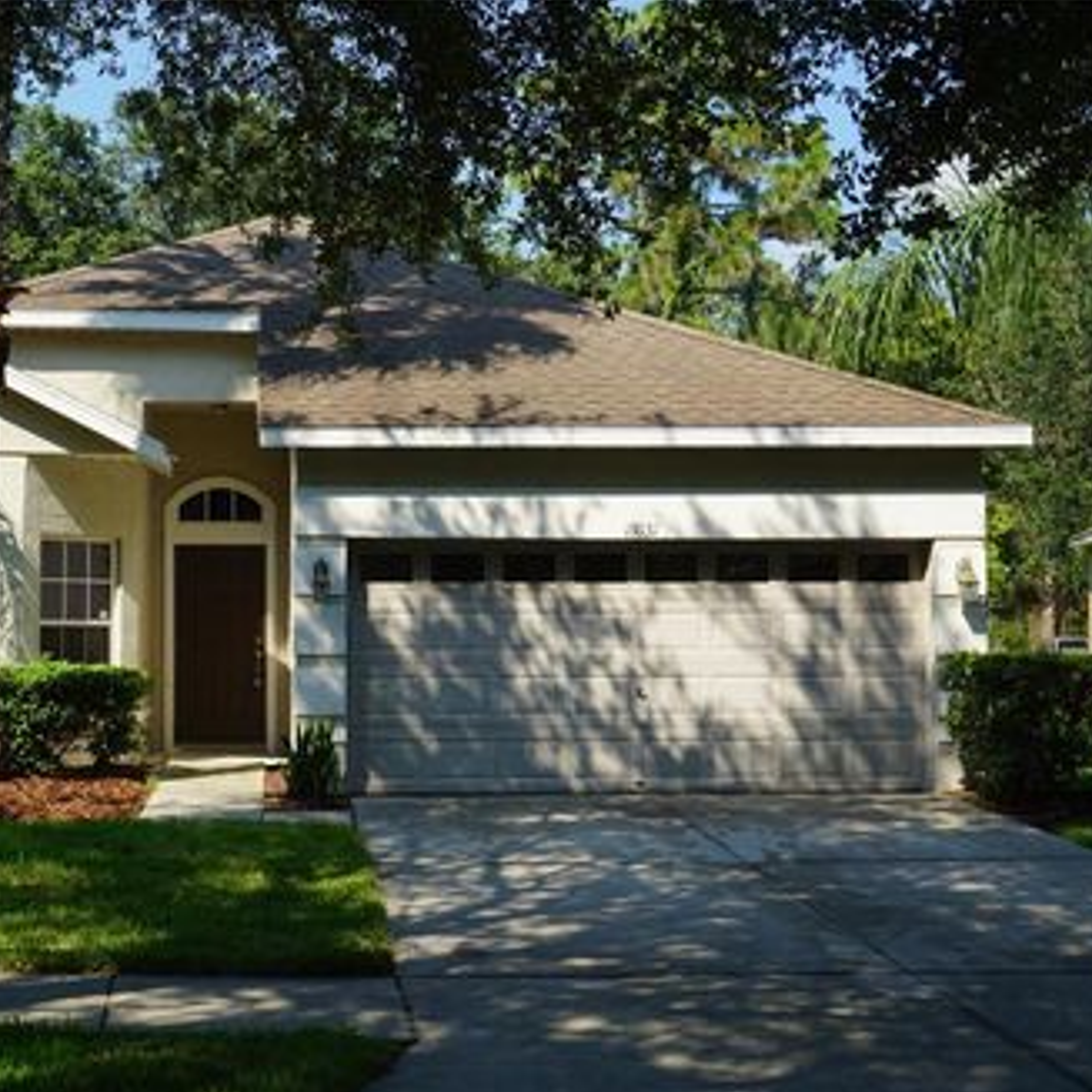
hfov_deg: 32.1
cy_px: 553
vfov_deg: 32.4
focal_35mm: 53
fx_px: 1879
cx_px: 367
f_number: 11
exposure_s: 1/80
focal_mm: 27
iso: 100
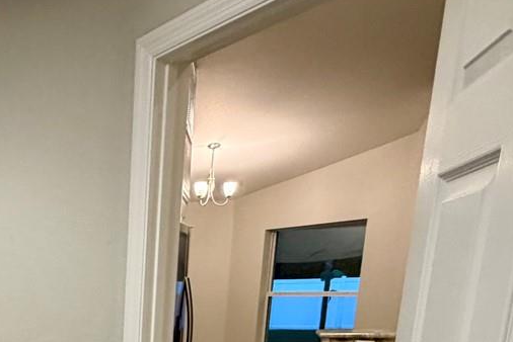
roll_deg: +2.9
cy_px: 449
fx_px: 656
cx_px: -53
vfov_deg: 25.2
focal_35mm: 46
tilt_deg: -14.9
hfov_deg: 36.2
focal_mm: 2.22
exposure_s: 1/60
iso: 250
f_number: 2.2
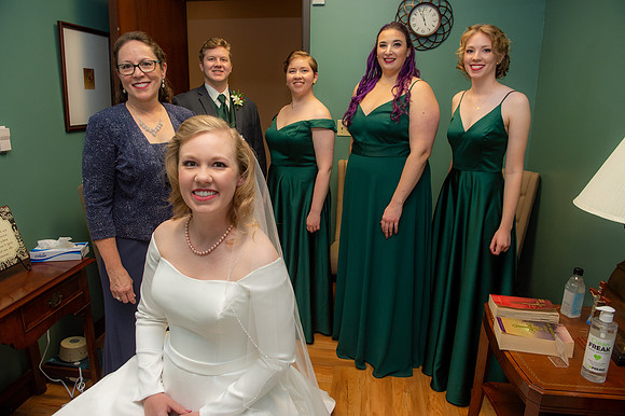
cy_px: 208
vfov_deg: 53.1
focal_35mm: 24
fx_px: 416
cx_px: 312
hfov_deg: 73.8
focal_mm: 24
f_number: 5.6
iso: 1250
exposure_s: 1/160
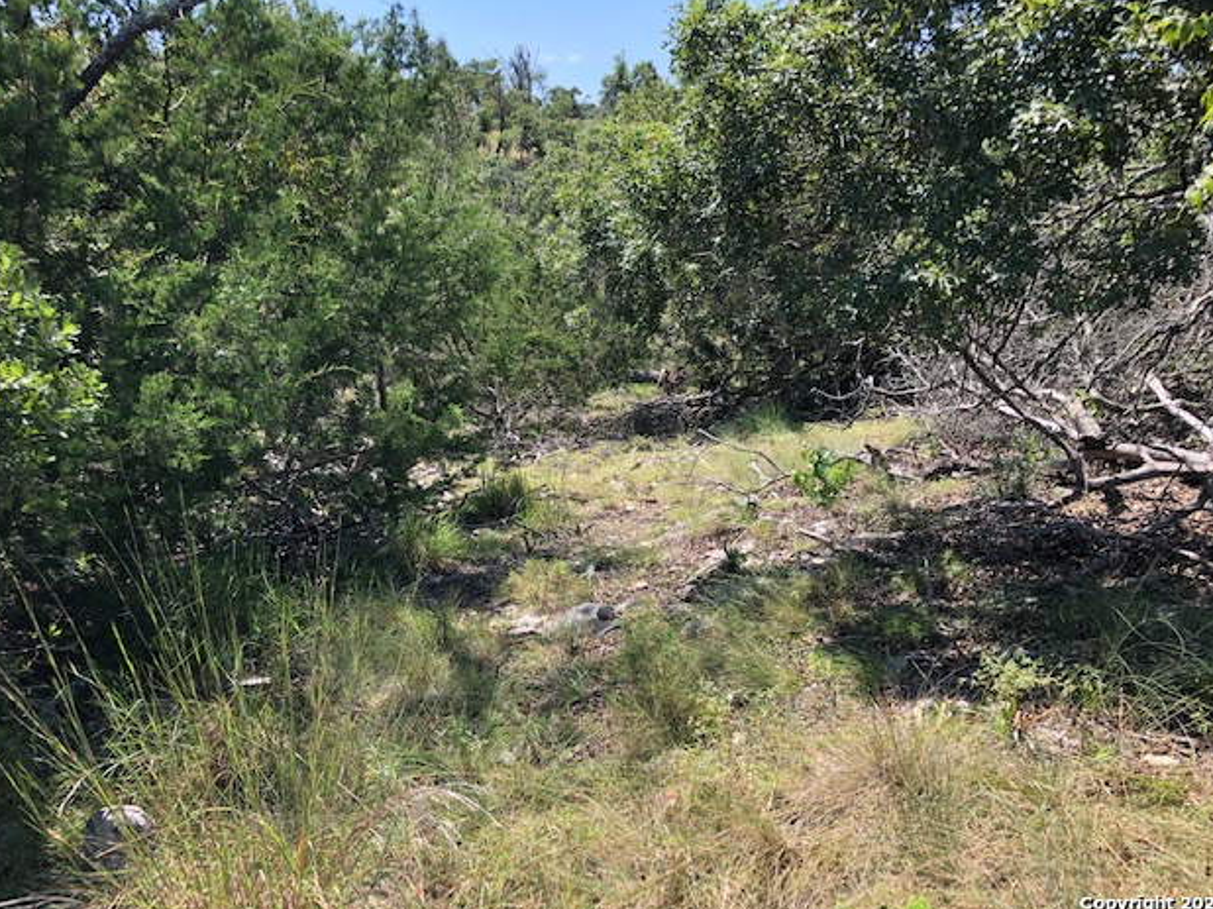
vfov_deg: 48.2
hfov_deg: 61.7
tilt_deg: -15.0
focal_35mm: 29
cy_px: 465
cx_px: 605
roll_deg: -0.5
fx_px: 1016
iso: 20
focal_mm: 3.99
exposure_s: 1/552
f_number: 1.8
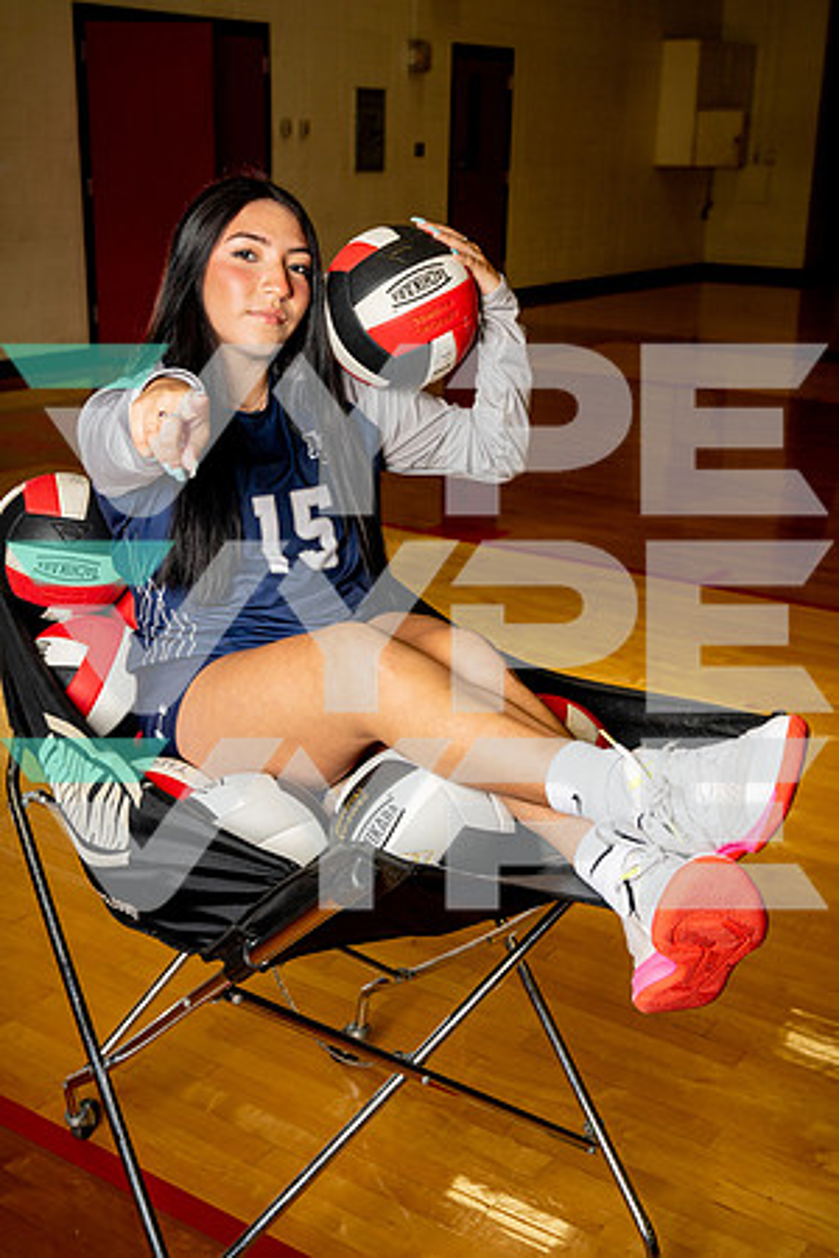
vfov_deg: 44.5
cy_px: 629
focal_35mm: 44
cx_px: 420
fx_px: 1538
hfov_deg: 30.5
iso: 400
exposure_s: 1/250
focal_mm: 44
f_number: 7.1
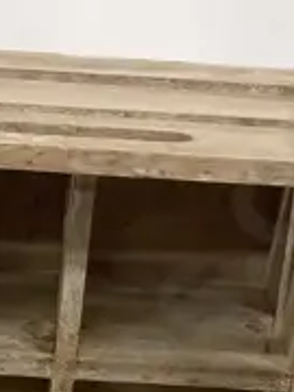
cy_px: 823
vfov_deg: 11.1
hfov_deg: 9.0
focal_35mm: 159
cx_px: -194
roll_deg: -3.1
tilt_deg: -29.2
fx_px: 1801
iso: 80
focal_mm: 3.99
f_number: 1.8
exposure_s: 1/50
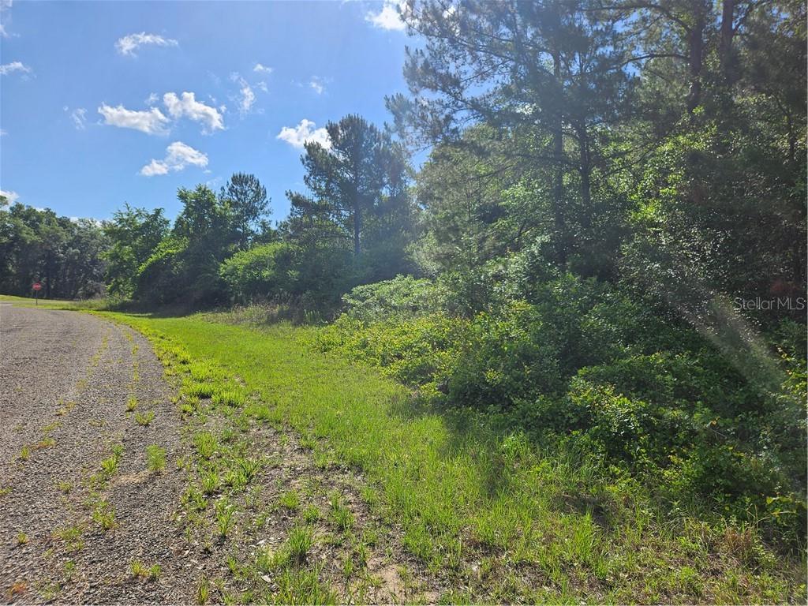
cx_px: 404
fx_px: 537
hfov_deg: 73.9
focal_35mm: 23
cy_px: 303
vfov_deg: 58.9
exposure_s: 1/2359
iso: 25
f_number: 1.8
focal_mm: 5.4
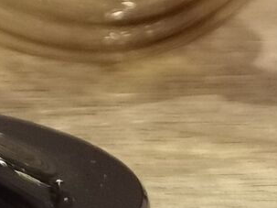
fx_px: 2480
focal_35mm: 310
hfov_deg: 6.3
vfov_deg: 4.7
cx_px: -127
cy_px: -268
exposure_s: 1/50
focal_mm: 6.71
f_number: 1.9
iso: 160
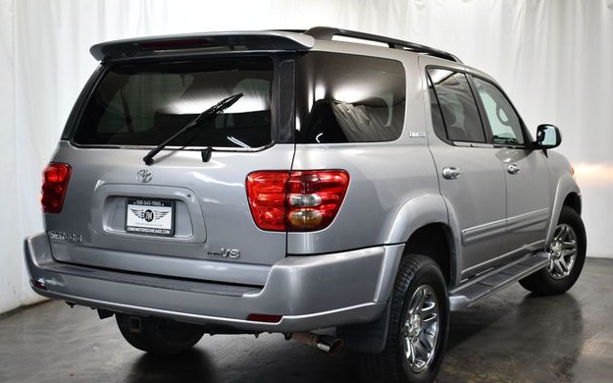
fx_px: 802
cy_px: 202
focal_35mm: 48
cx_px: 311
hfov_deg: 41.9
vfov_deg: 26.8
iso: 1250
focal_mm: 31
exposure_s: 1/125
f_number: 4.2
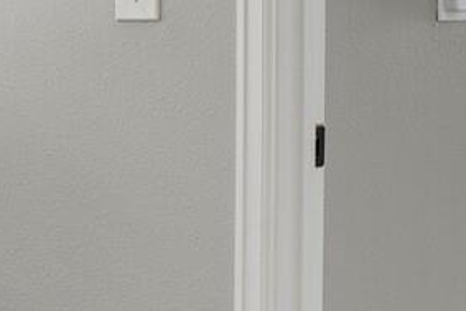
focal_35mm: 96
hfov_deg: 19.2
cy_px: -18
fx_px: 1243
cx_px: -182
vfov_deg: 14.0
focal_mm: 17
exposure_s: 1/1.67
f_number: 8
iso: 250
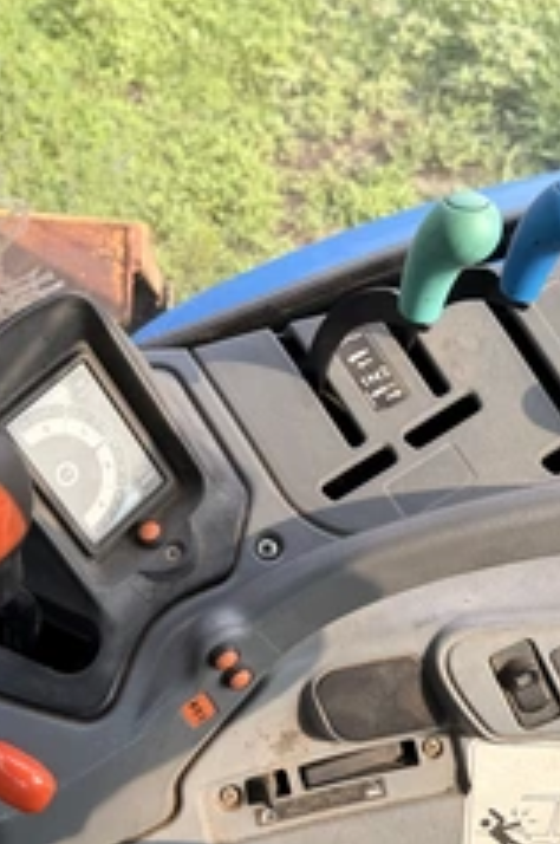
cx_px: 227
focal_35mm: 42
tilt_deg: -43.4
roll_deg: -3.4
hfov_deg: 31.7
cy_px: 472
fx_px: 983
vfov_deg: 46.4
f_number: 1.78
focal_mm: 6.76
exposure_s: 1/909
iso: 80
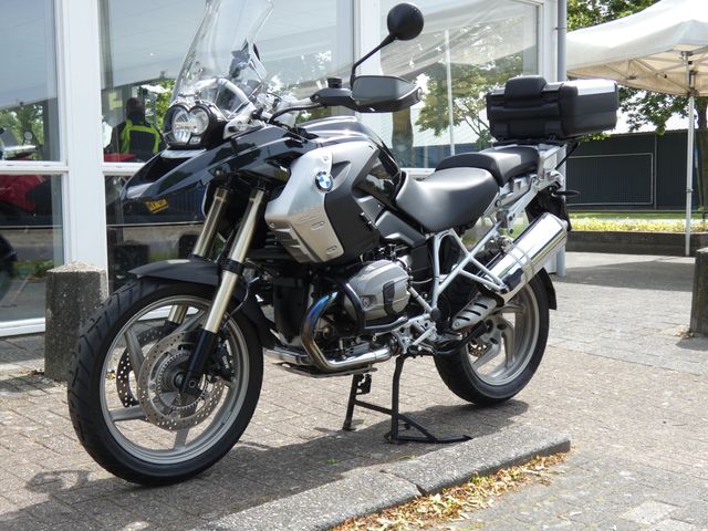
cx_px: 354
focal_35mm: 46
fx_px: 941
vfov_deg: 31.5
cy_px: 266
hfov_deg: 41.2
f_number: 3.8
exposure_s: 1/250
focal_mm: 8.2
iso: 80
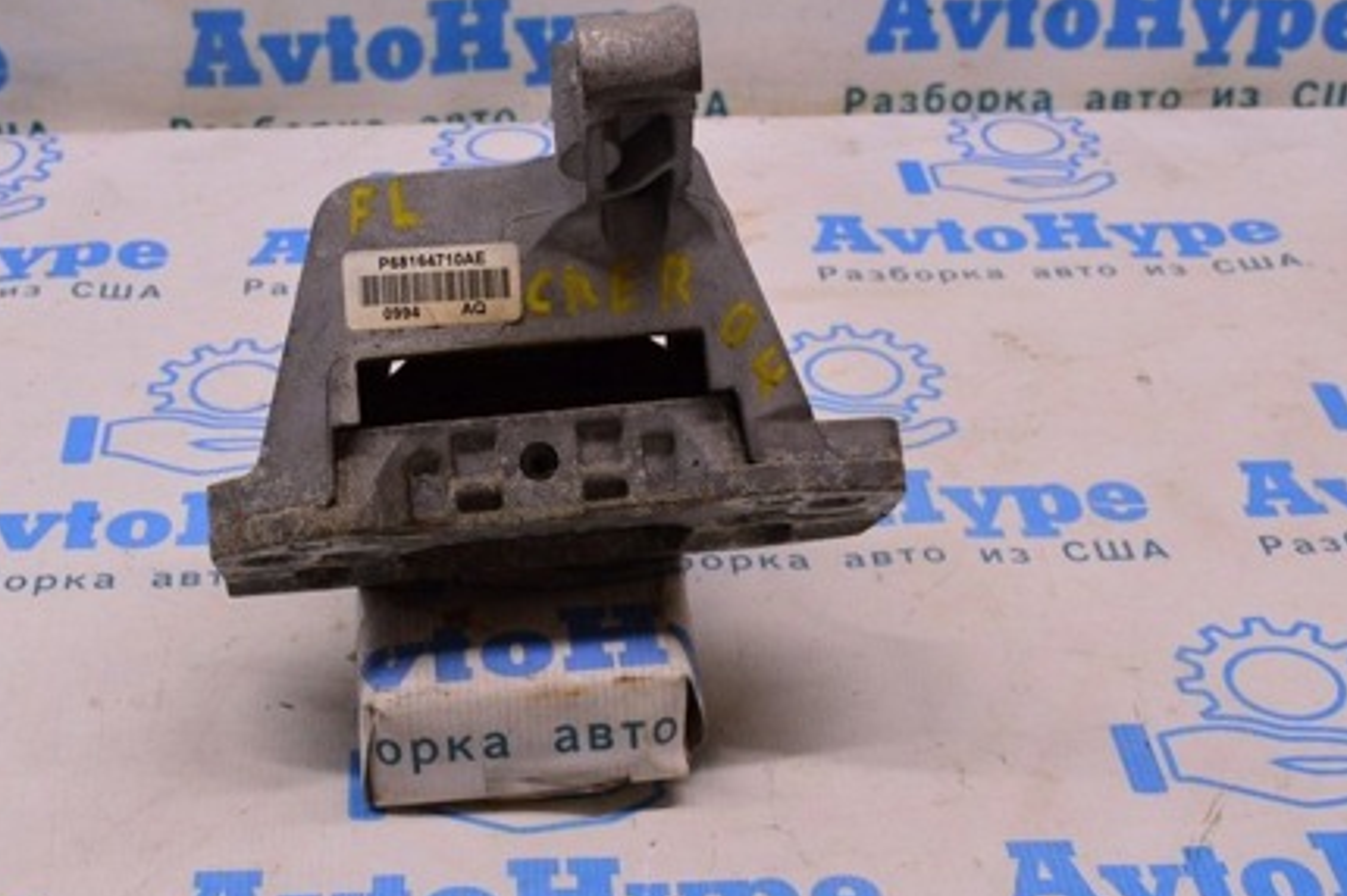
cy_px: 431
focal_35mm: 65
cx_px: 551
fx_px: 2421
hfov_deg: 31.0
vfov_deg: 21.0
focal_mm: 29
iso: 1600
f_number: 8
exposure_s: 1/125
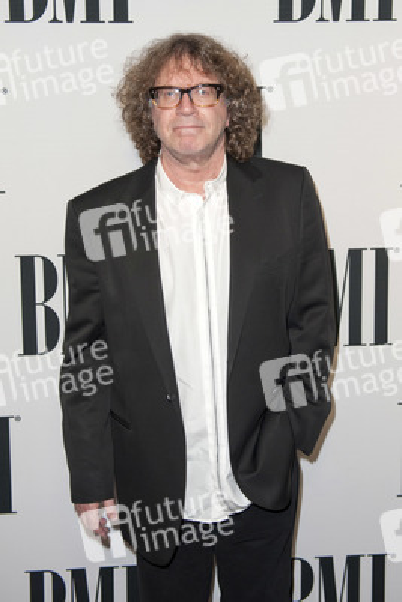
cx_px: 201
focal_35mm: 38
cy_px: 301
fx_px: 636
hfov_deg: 35.1
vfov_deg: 50.7
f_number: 4
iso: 500
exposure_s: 1/400
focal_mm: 38
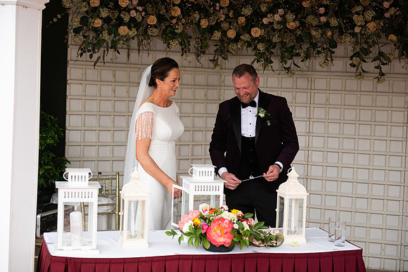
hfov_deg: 28.8
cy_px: 136
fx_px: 793
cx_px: 204
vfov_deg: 19.5
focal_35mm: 70
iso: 250
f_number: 3.5
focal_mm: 70
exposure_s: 1/800
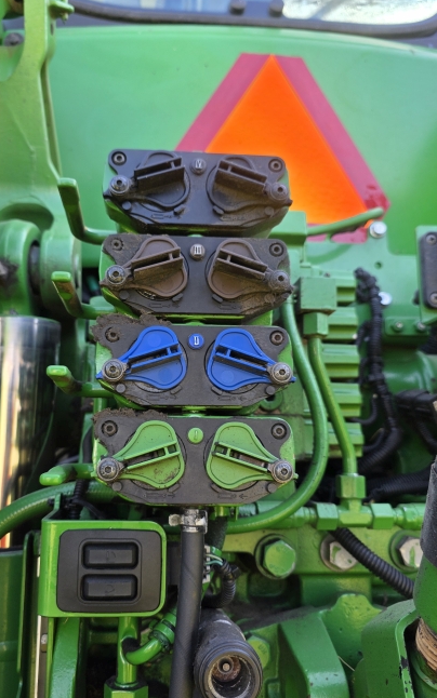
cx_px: 176
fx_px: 552
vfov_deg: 64.6
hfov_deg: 43.0
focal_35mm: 29
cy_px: 355
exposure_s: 1/180
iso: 40
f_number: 1.7
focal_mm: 6.3
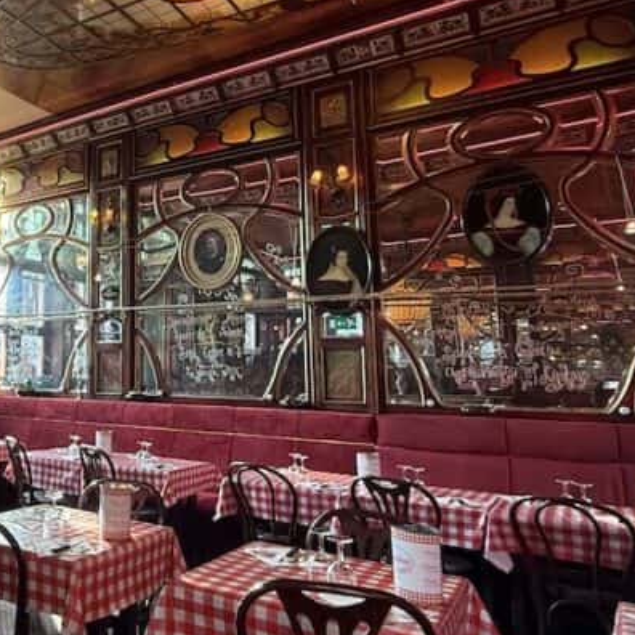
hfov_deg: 45.0
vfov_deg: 51.0
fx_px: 664
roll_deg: -0.9
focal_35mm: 32
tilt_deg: +7.6
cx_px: 32
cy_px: 292
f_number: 2.2
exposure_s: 1/100
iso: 250
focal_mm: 2.22
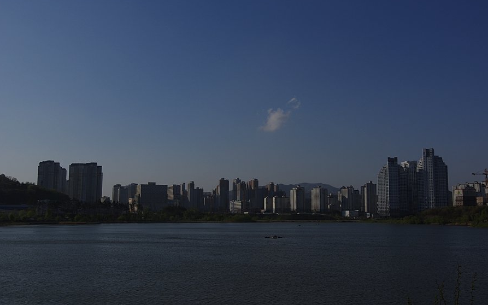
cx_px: 244
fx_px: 532
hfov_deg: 49.3
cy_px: 148
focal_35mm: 40
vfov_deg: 32.0
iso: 100
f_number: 5.6
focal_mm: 26
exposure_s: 1/1250
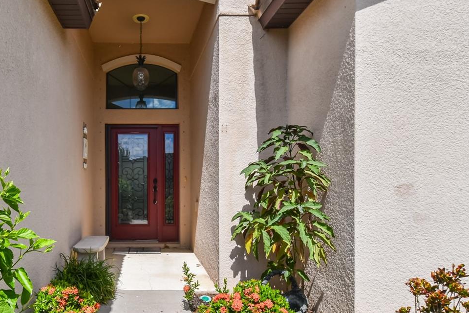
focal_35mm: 25
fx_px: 326
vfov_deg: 51.1
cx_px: 143
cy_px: 180
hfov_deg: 68.7
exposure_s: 1/200
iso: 100
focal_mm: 10
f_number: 7.1
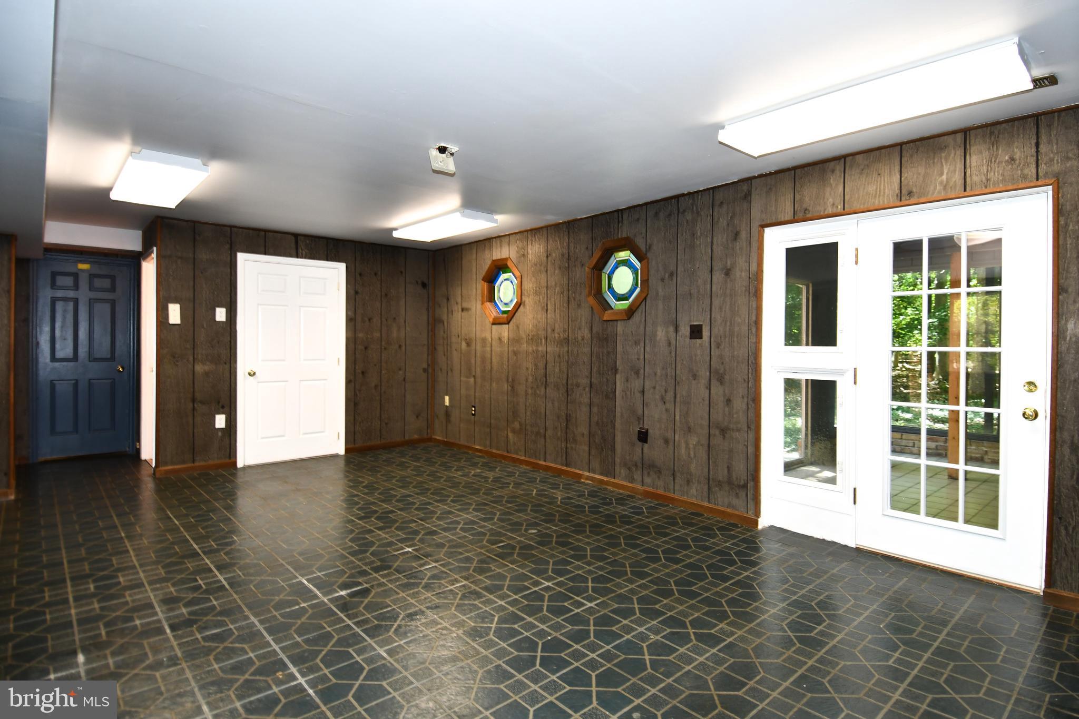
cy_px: 360
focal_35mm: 18
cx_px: 540
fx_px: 539
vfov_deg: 67.4
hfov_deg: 90.0
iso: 400
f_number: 4
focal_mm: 12
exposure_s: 1/60
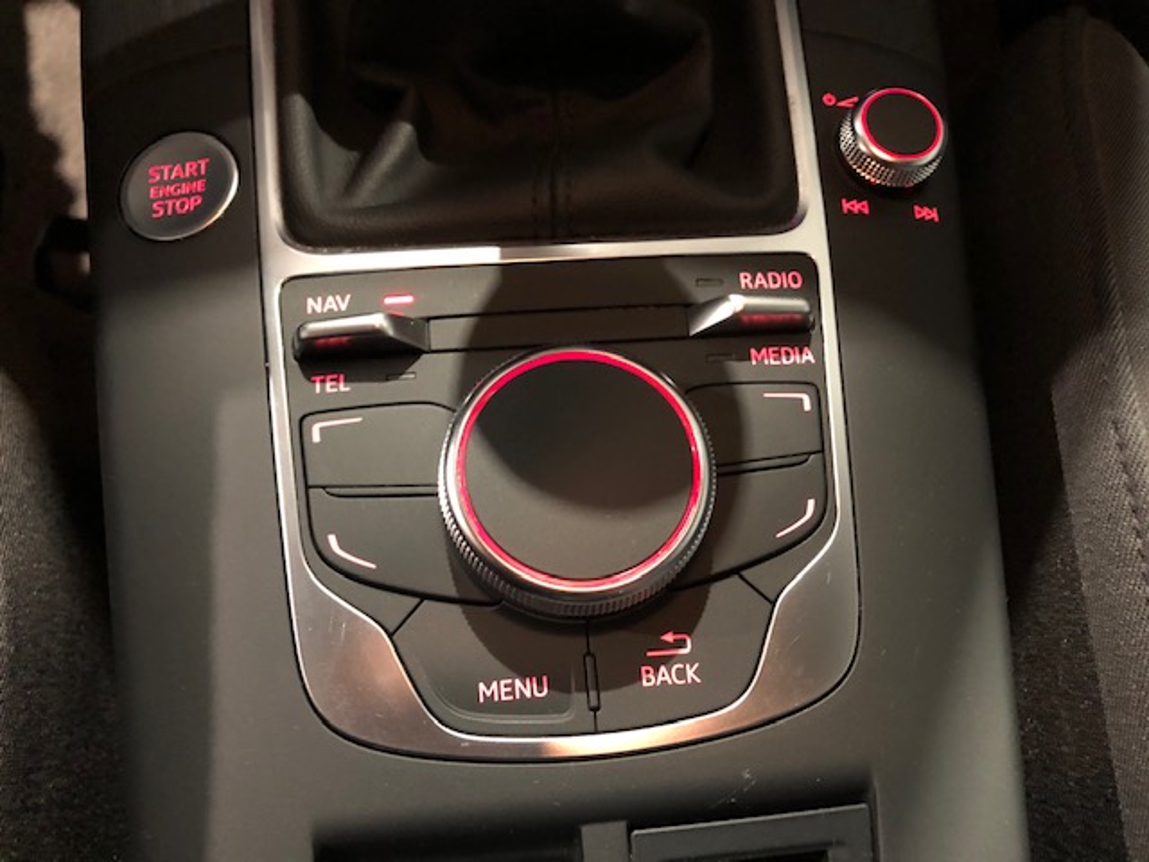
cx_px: 574
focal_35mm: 28
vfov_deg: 49.7
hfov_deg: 63.4
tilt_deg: -66.9
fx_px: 929
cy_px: 431
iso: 100
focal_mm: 3.99
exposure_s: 1/4
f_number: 1.8
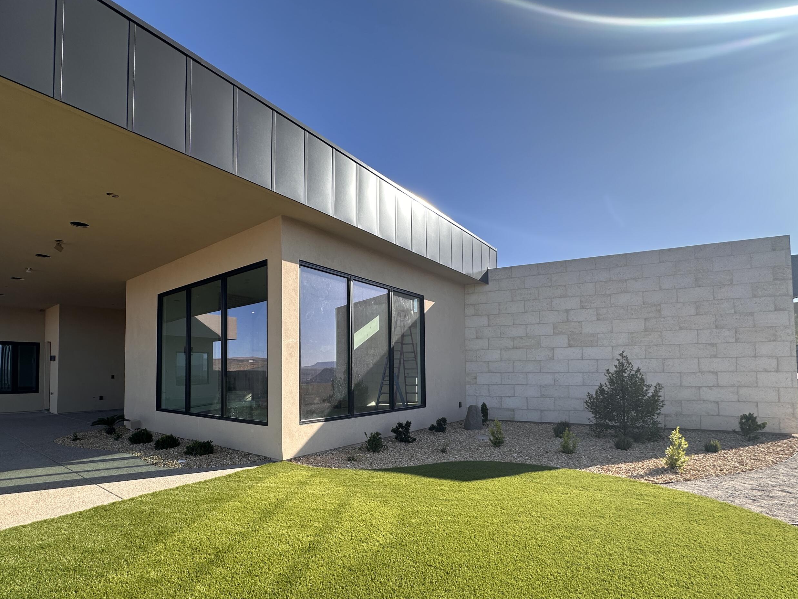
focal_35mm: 17
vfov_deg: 74.0
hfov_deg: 90.4
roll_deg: -0.1
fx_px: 392
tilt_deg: +2.6
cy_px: 357
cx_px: 339
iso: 40
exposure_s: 1/1014
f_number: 2.2
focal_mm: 2.22
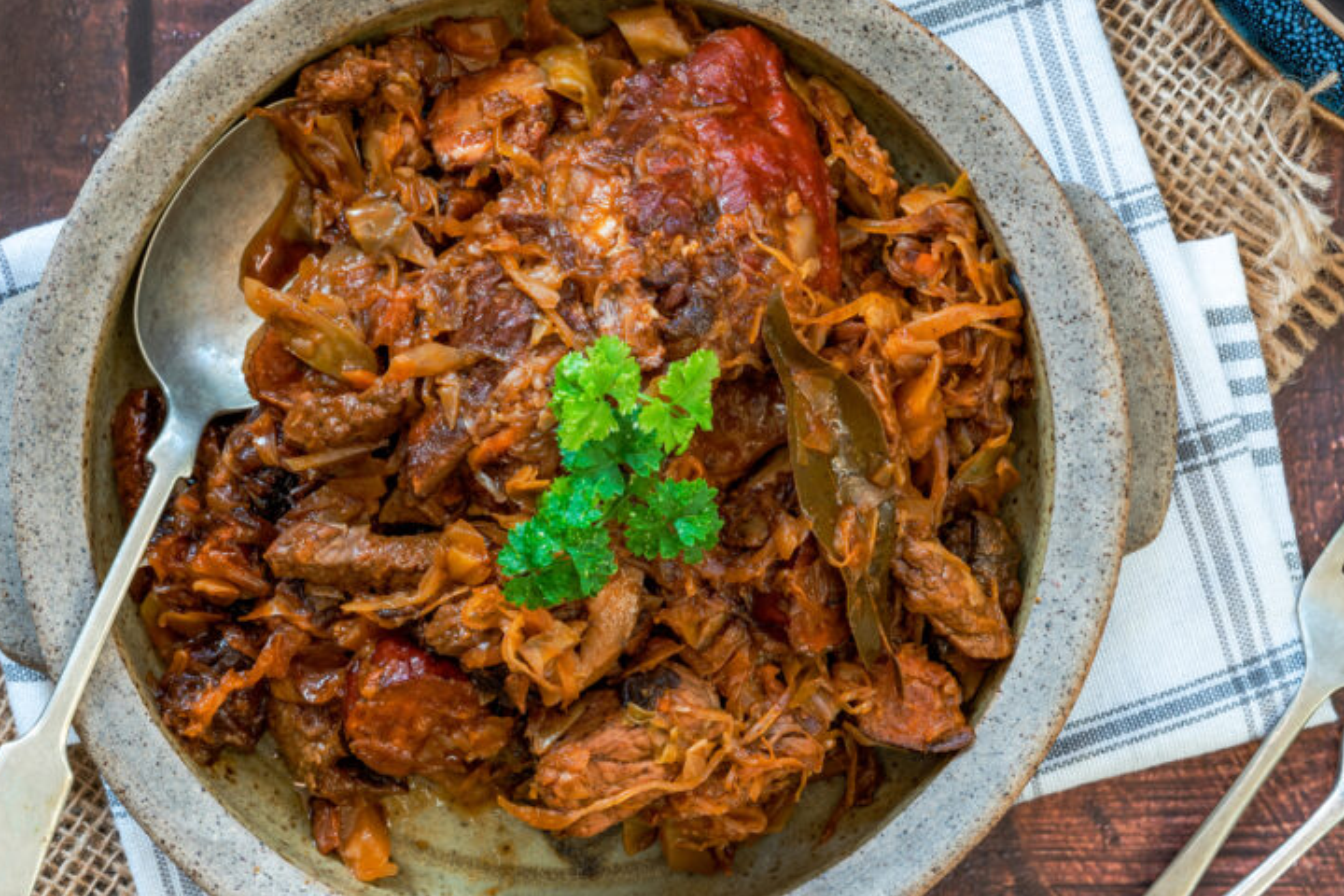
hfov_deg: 16.0
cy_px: 458
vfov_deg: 10.7
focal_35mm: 128
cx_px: 558
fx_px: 4778
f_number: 10
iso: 100
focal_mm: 90
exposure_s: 1
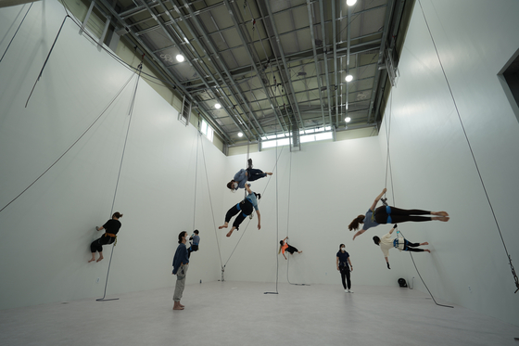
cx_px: 260
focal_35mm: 16
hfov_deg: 96.8
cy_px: 173
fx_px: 231
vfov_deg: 73.7
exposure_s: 1/100
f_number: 2.8
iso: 125
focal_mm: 16
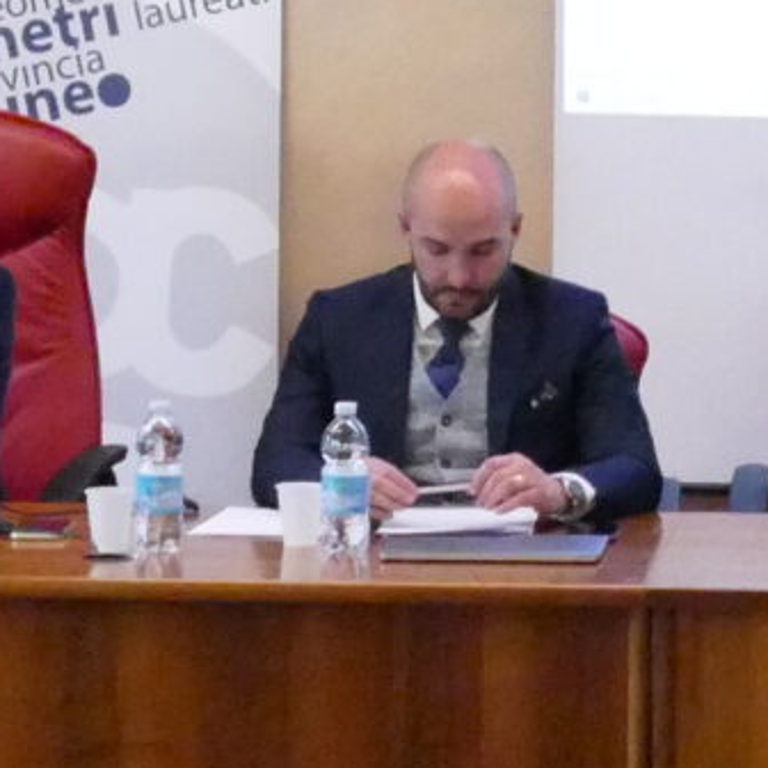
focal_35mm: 194
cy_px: 134
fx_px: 4870
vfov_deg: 9.0
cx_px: 850
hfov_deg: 8.9
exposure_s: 1/125
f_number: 4
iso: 3200
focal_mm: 10.85
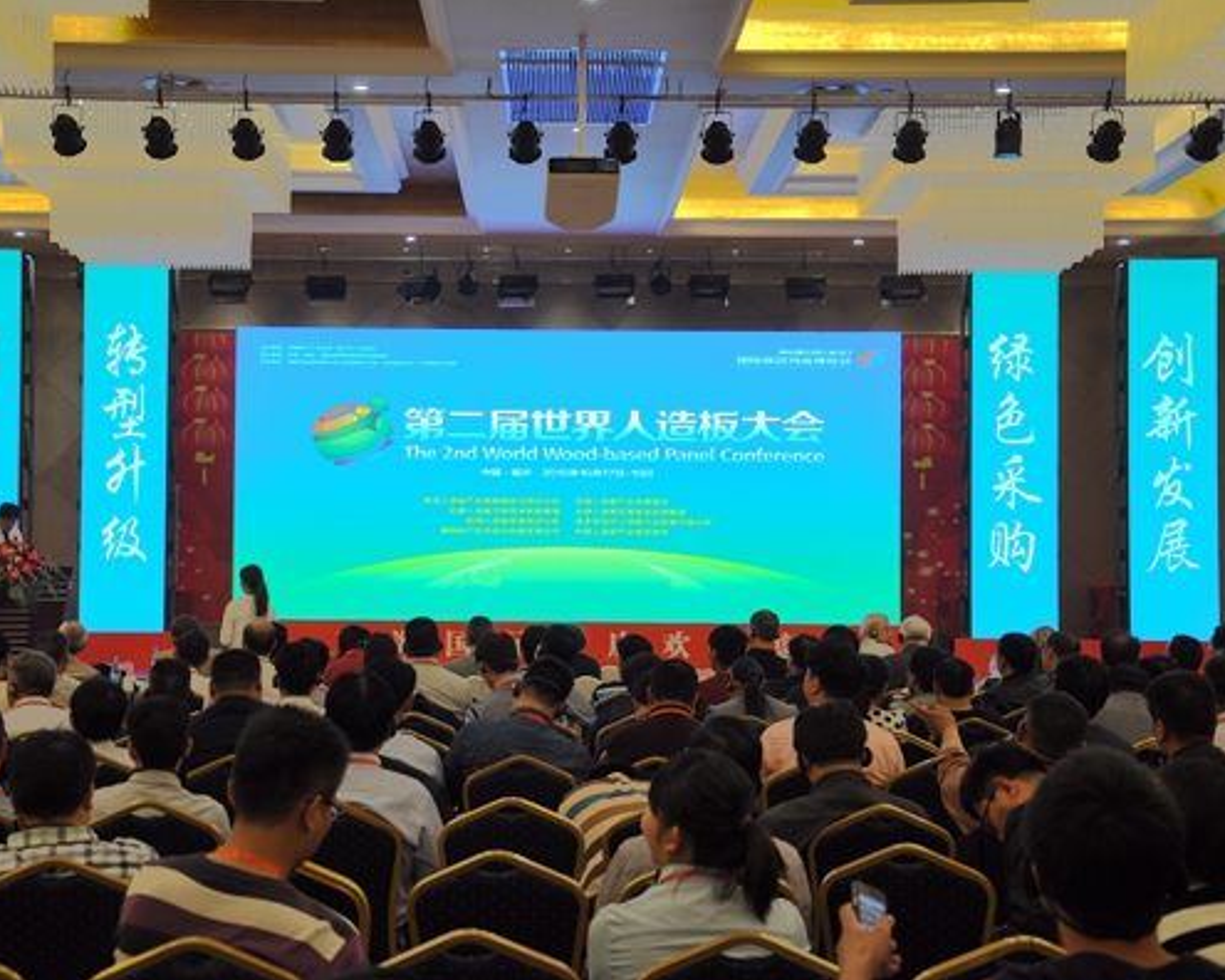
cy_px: 489
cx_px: 562
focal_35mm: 58
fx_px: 2103
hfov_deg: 32.5
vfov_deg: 26.2
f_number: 4.2
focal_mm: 34
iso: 320
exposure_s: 1/50
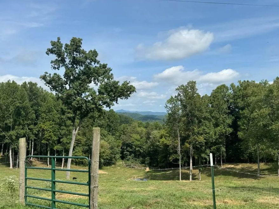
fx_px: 226
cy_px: 105
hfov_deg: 63.3
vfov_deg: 49.7
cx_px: 153
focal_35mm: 28
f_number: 1.78
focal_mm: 6.76
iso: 80
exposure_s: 1/4608
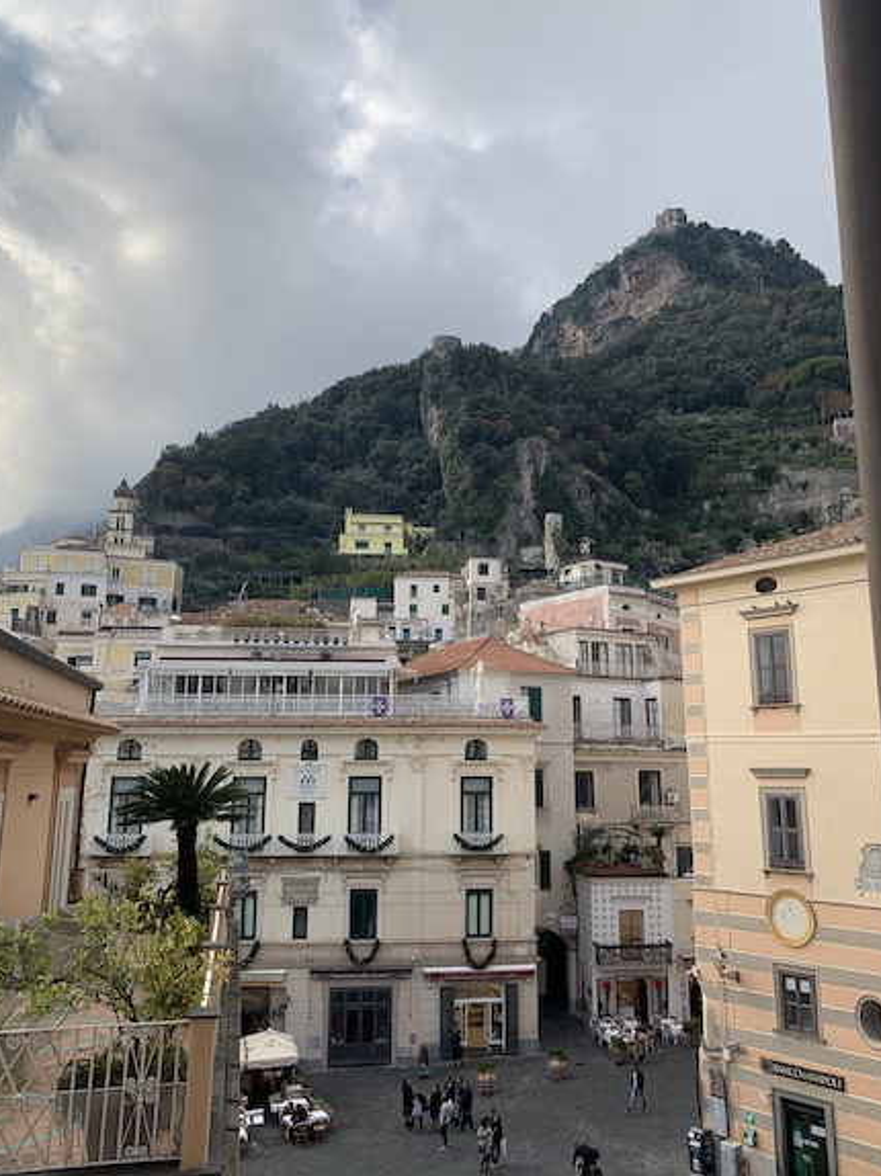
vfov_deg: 61.7
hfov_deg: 48.2
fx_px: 985
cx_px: 445
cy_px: 572
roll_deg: -0.1
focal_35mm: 29
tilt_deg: +13.7
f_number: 1.8
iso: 25
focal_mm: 4.25
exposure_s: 1/1088
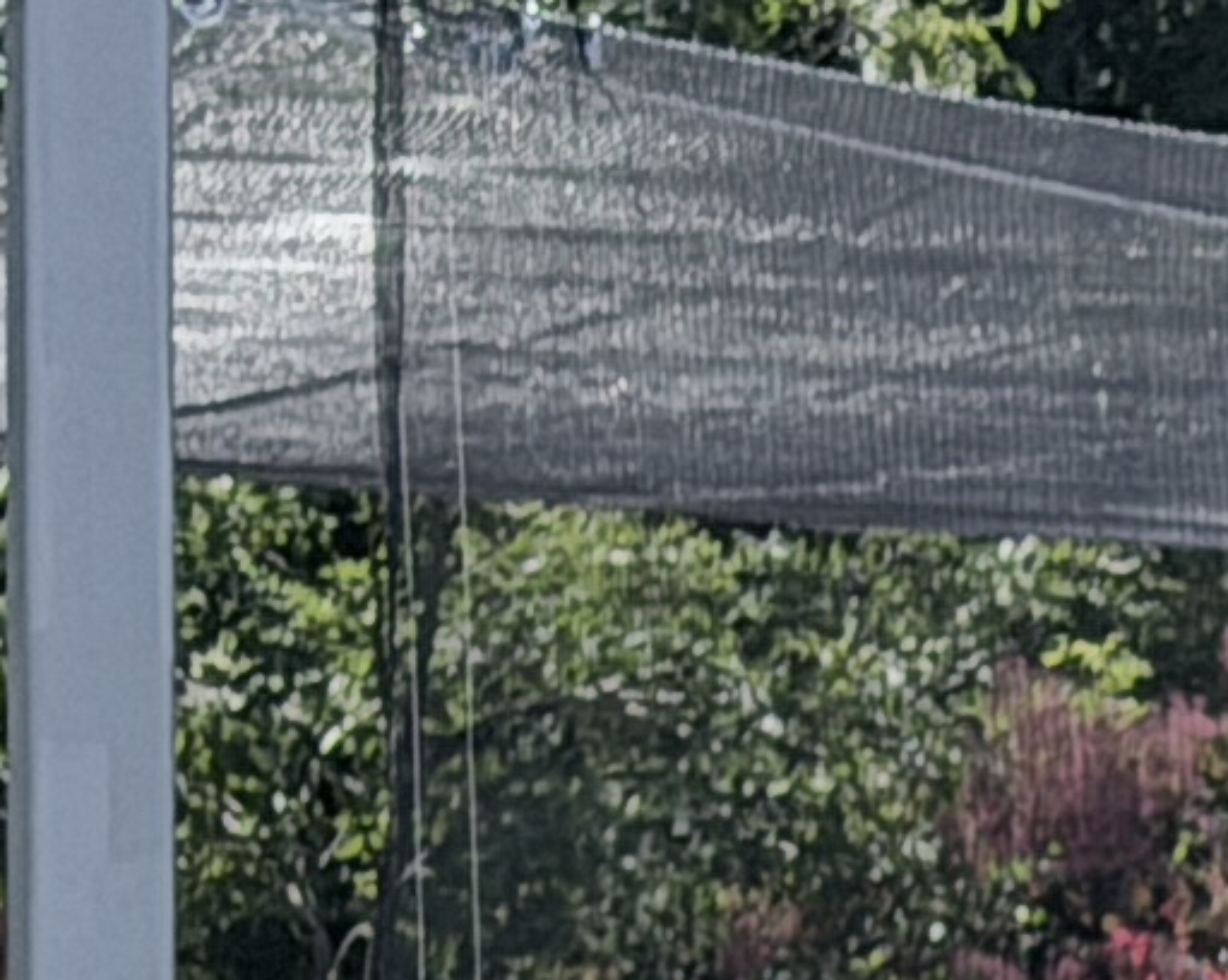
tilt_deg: -4.7
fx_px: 13437
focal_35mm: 370
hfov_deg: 5.2
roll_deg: -0.5
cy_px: 3002
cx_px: 2134
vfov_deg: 4.0
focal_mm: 6.76
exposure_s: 1/6024
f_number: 1.78
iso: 80
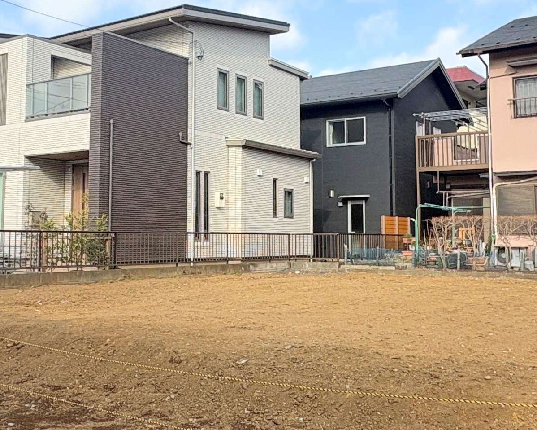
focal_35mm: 46
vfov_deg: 32.6
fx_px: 731
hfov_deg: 40.1
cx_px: 209
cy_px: 170
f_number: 2.2
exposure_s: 1/1217
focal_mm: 2.22
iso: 40
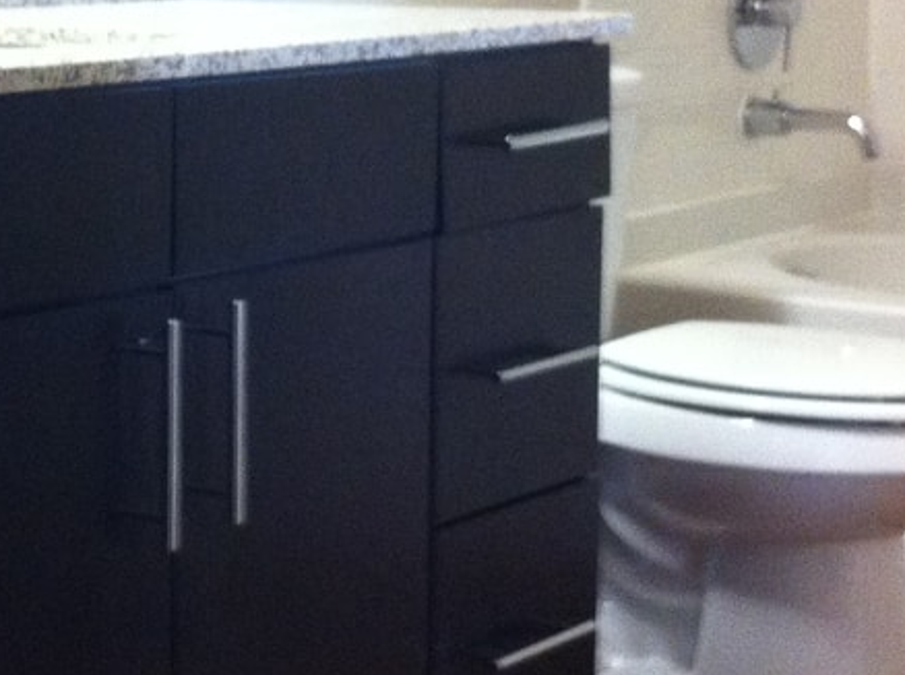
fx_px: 2793
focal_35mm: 107
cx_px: 69
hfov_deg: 18.1
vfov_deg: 13.8
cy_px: 239
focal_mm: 3.85
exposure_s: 1/15
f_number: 2.8
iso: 250
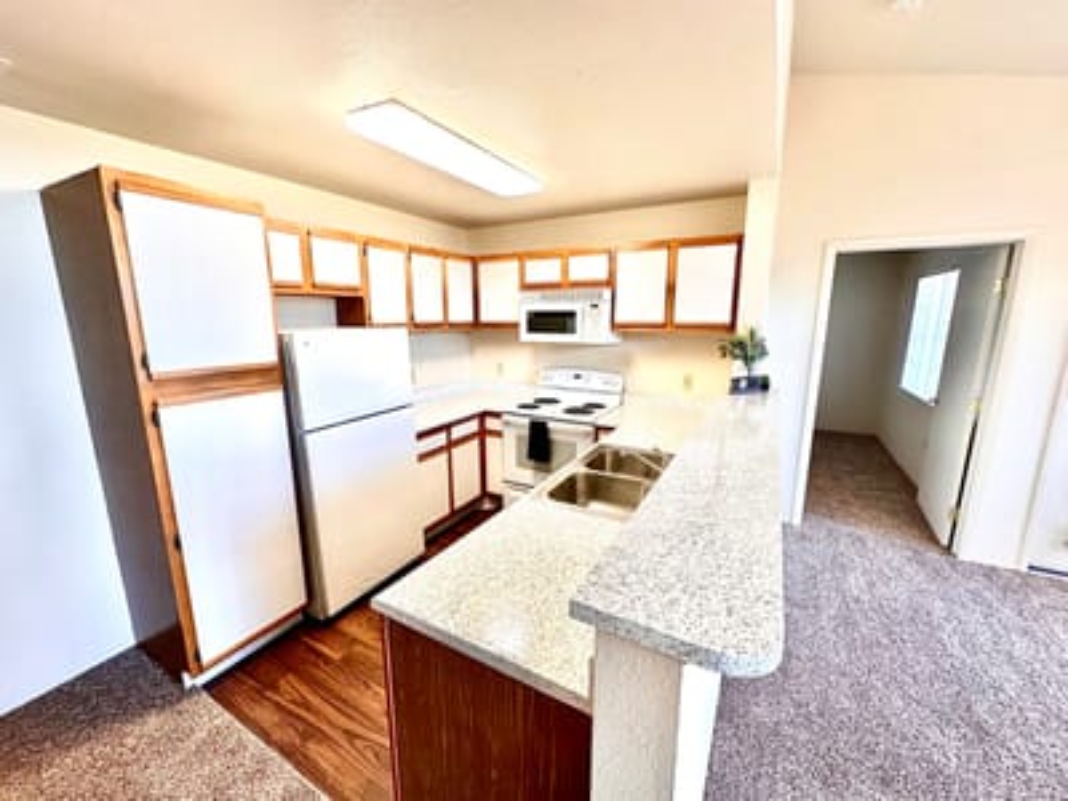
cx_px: 534
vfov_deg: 85.7
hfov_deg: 102.1
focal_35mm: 14
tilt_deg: -9.7
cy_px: 400
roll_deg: +0.1
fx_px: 432
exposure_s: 1/120
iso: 100
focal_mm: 2.22
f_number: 2.2
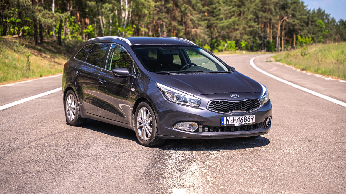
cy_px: 97
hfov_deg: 28.8
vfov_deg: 16.4
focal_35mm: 73
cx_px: 173
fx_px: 673
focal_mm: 70
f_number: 2.8
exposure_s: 1/640
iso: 160
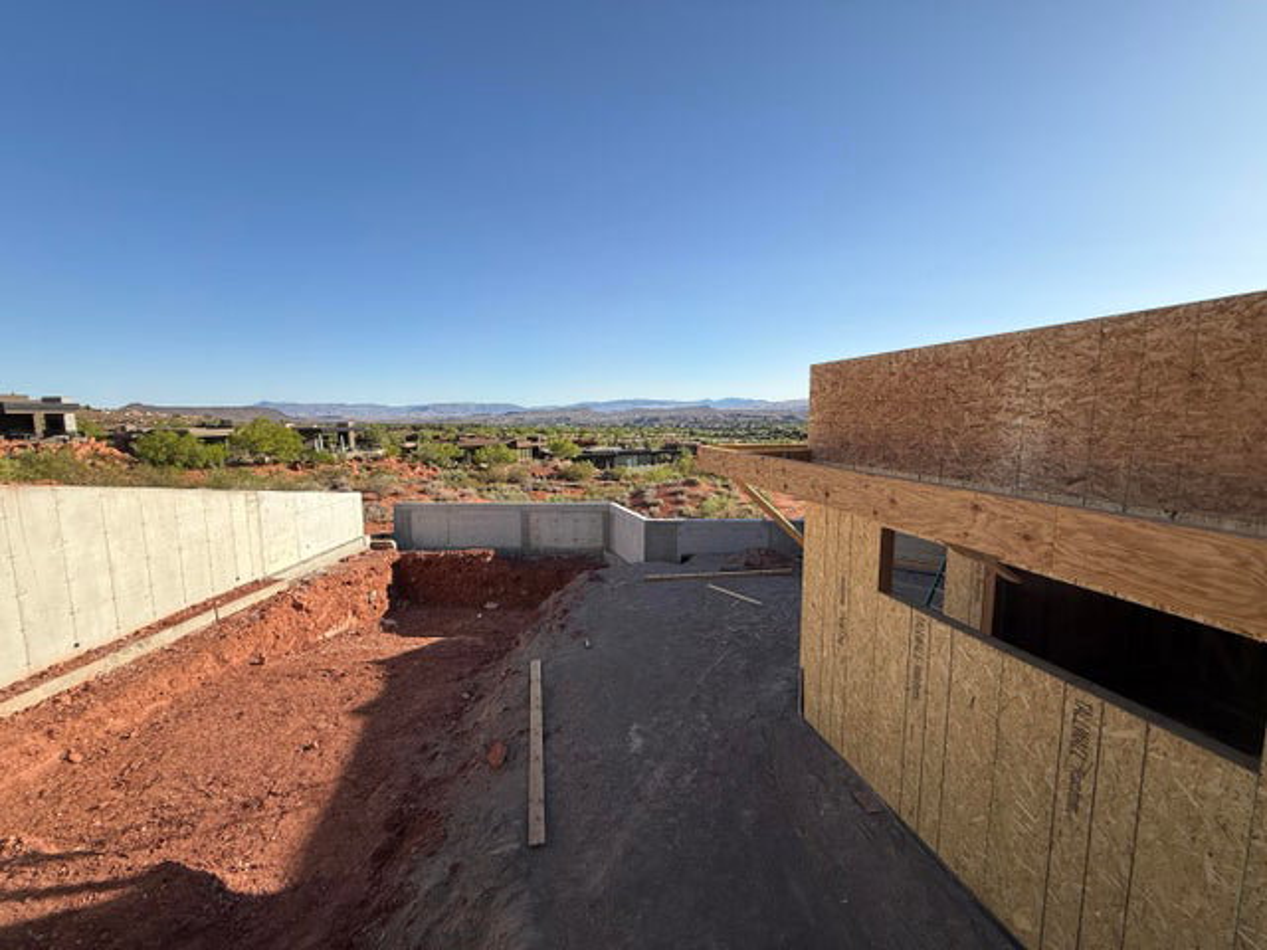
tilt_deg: -8.1
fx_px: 512
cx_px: 634
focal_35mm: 14
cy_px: 475
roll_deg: +1.2
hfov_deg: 102.1
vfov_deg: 85.7
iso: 50
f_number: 2.2
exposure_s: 1/1613
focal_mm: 2.22
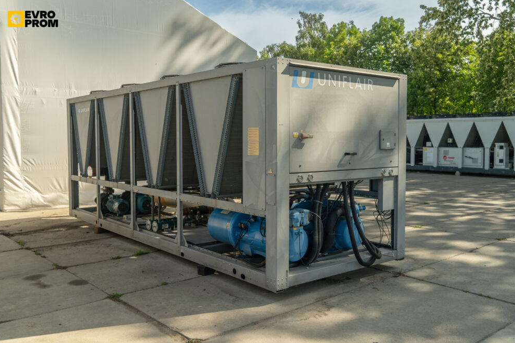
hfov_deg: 57.2
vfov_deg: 40.0
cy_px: 167
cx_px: 250
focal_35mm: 33
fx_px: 472
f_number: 5
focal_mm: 32
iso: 160
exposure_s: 1/400
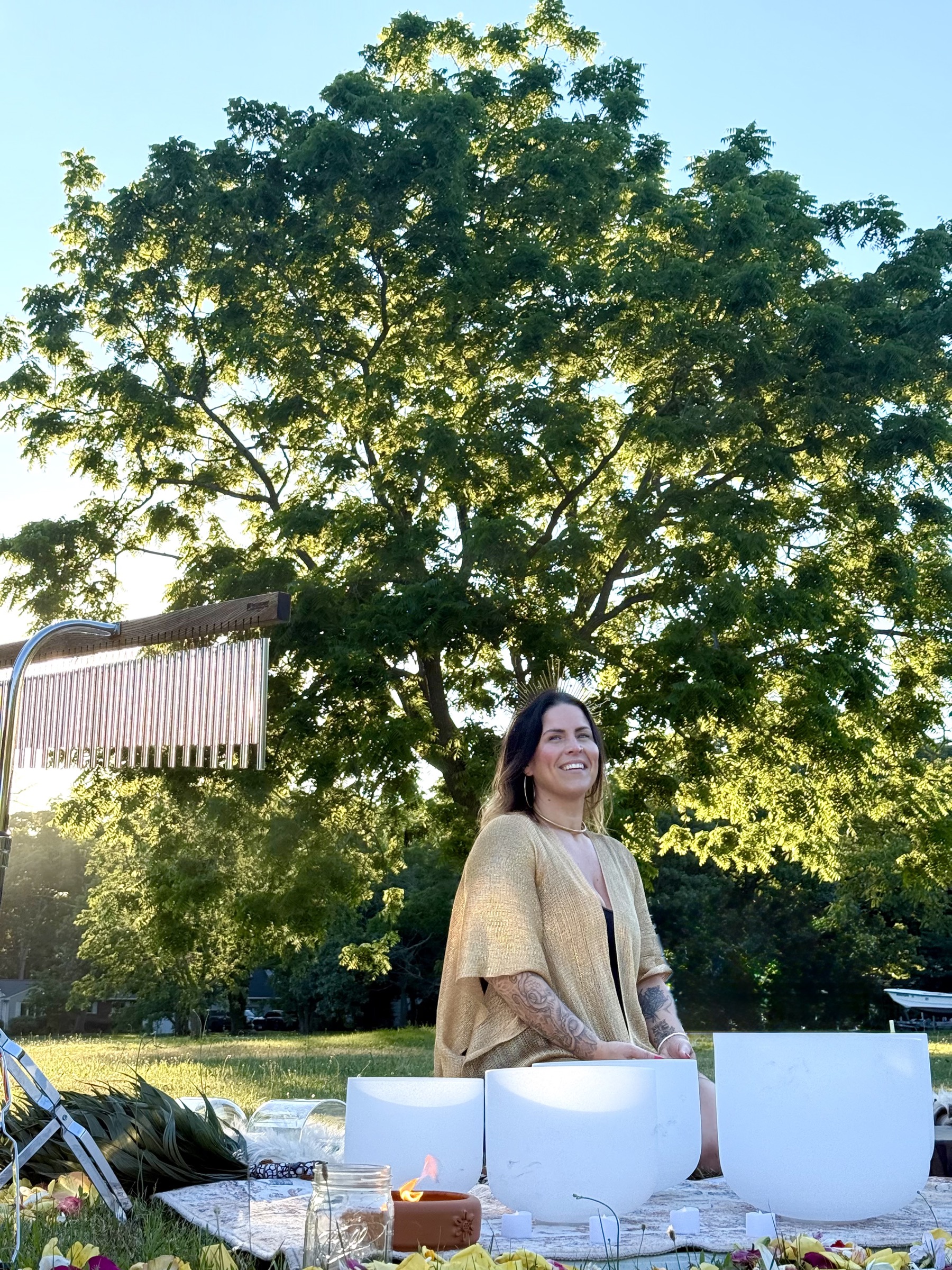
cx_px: 476
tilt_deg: +13.1
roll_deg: -0.1
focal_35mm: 48
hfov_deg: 30.3
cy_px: 635
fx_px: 1760
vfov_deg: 39.7
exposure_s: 1/1149
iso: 100
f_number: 1.78
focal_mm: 6.76
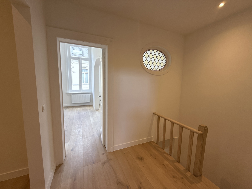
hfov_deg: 102.1
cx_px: 126
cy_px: 94
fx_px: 102
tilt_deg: -6.4
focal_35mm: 14
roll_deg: -0.3
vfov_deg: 85.7
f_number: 2.2
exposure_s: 1/99
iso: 80
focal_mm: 2.22
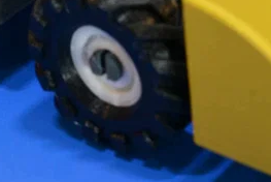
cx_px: 320
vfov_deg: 7.6
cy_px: -94
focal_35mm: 178
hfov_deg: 11.3
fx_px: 1341
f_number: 7.1
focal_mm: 50
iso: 1250
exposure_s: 1/60
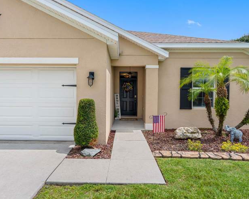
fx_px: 167
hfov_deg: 73.5
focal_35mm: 23
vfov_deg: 61.7
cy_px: 100
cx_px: 120
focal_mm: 18.5
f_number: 11
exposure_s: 1/60
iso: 125
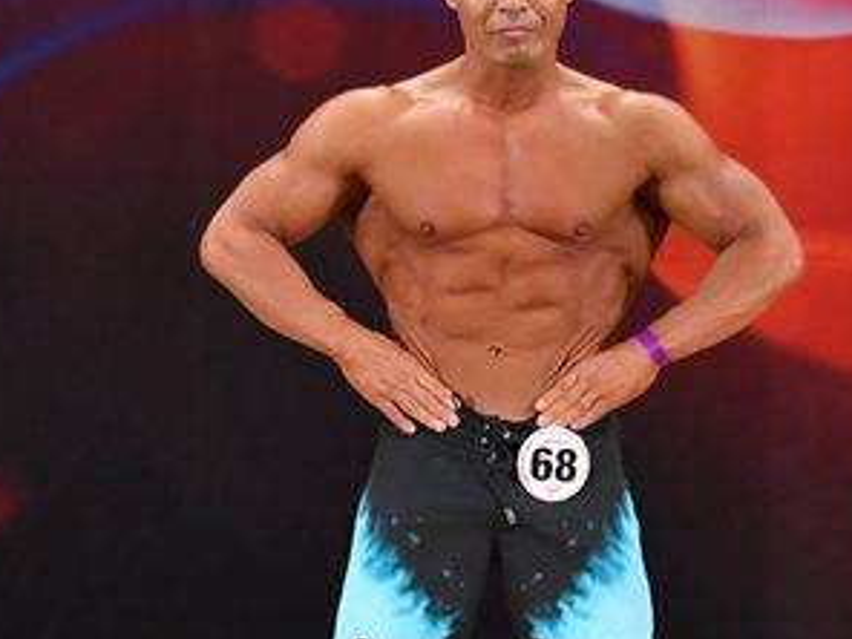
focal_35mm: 604
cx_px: 566
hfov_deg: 3.3
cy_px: 535
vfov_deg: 2.5
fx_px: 14866
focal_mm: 160
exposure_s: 1/400
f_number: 5.6
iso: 3200
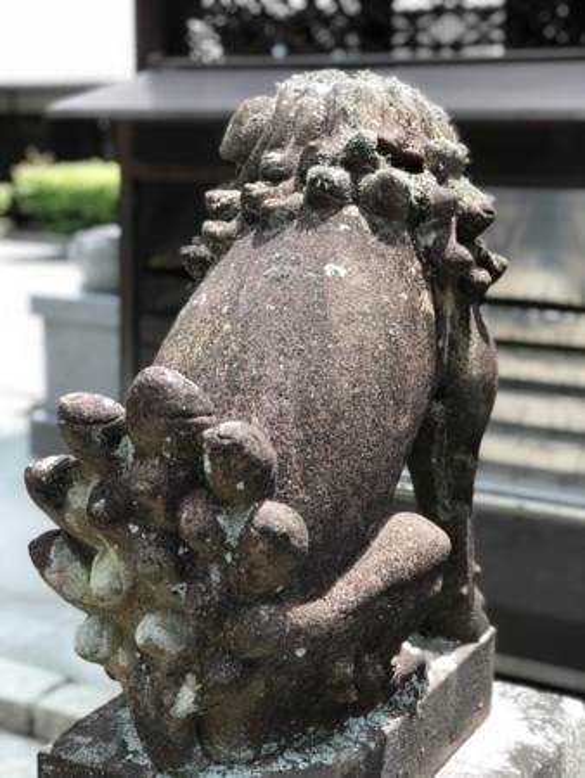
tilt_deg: -12.3
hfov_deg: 25.7
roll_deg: -0.6
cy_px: 389
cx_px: 292
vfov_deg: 33.8
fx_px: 1283
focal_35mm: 57
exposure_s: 1/120
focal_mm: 6.6
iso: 25
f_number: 2.8
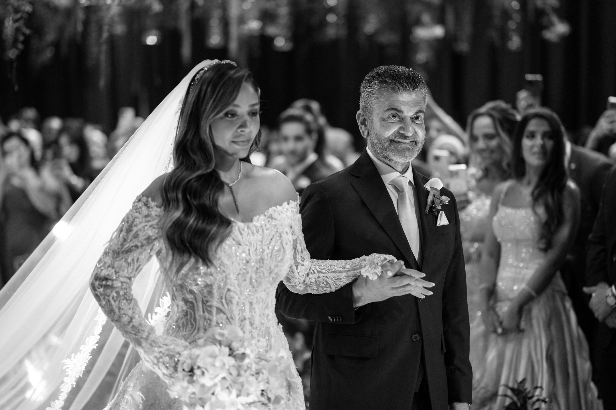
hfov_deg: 23.9
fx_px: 1454
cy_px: 205
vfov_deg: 16.1
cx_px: 308
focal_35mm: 85
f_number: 1.8
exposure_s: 1/160
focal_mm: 85
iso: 2500
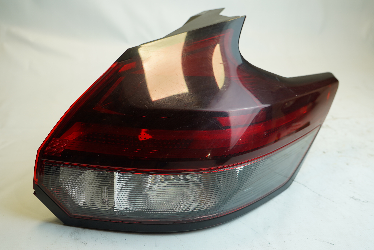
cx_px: 187
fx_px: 312
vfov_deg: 43.6
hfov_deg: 61.9
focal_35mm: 30
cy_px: 125
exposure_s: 1/60
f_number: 4
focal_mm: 20
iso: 160
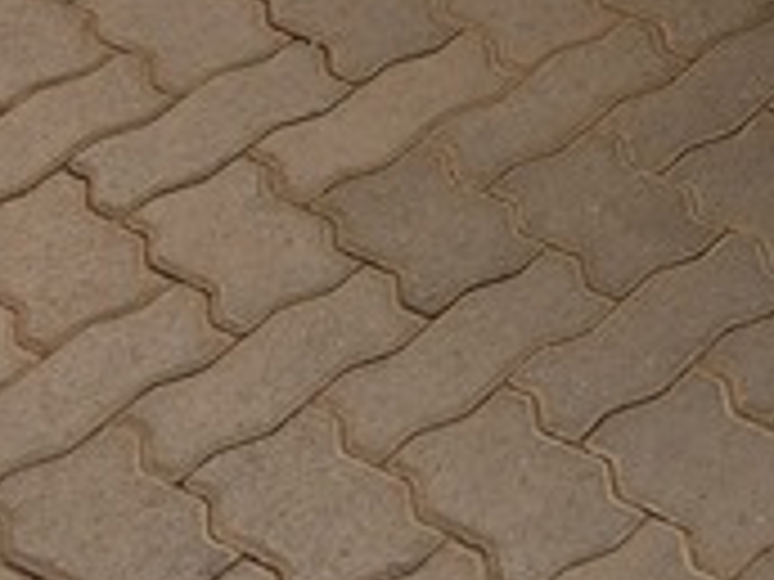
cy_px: -1129
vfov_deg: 8.9
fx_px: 3063
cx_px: 1899
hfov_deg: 11.6
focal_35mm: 137
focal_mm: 6.25
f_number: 1.7
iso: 50
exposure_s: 1/180
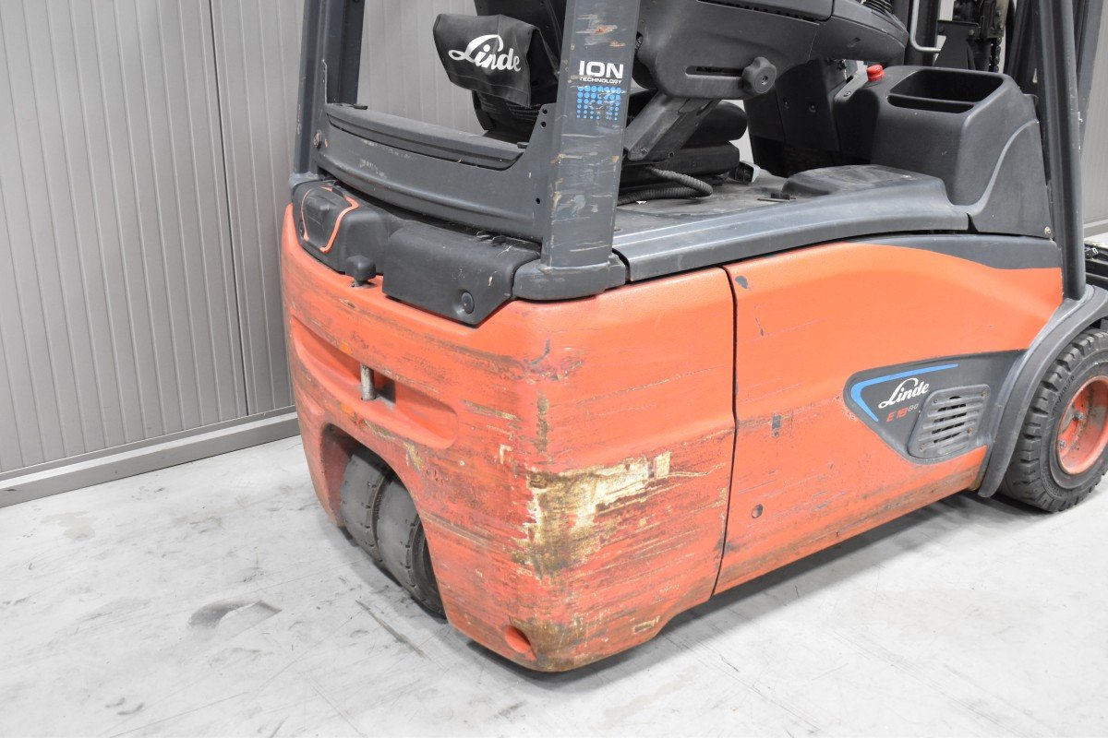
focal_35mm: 38
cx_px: 554
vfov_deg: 35.5
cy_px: 369
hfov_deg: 51.3
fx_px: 1154
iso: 1600
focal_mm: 25
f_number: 4.5
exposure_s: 1/25
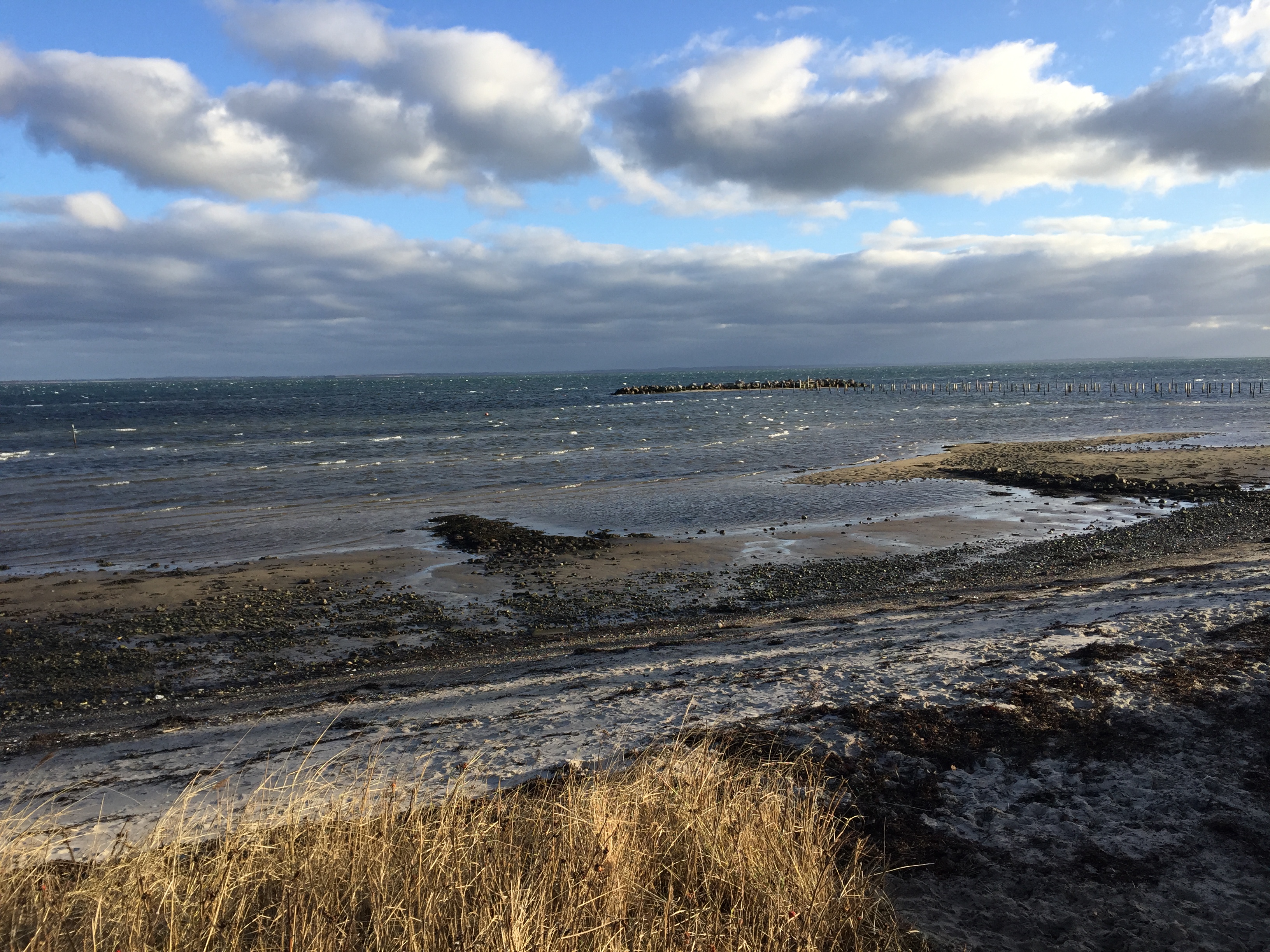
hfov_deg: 61.7
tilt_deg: -5.9
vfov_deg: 48.2
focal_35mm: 29
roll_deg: +2.5
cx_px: 635
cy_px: 476
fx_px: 1064
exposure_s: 1/1130
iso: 32
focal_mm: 4.15
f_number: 2.2
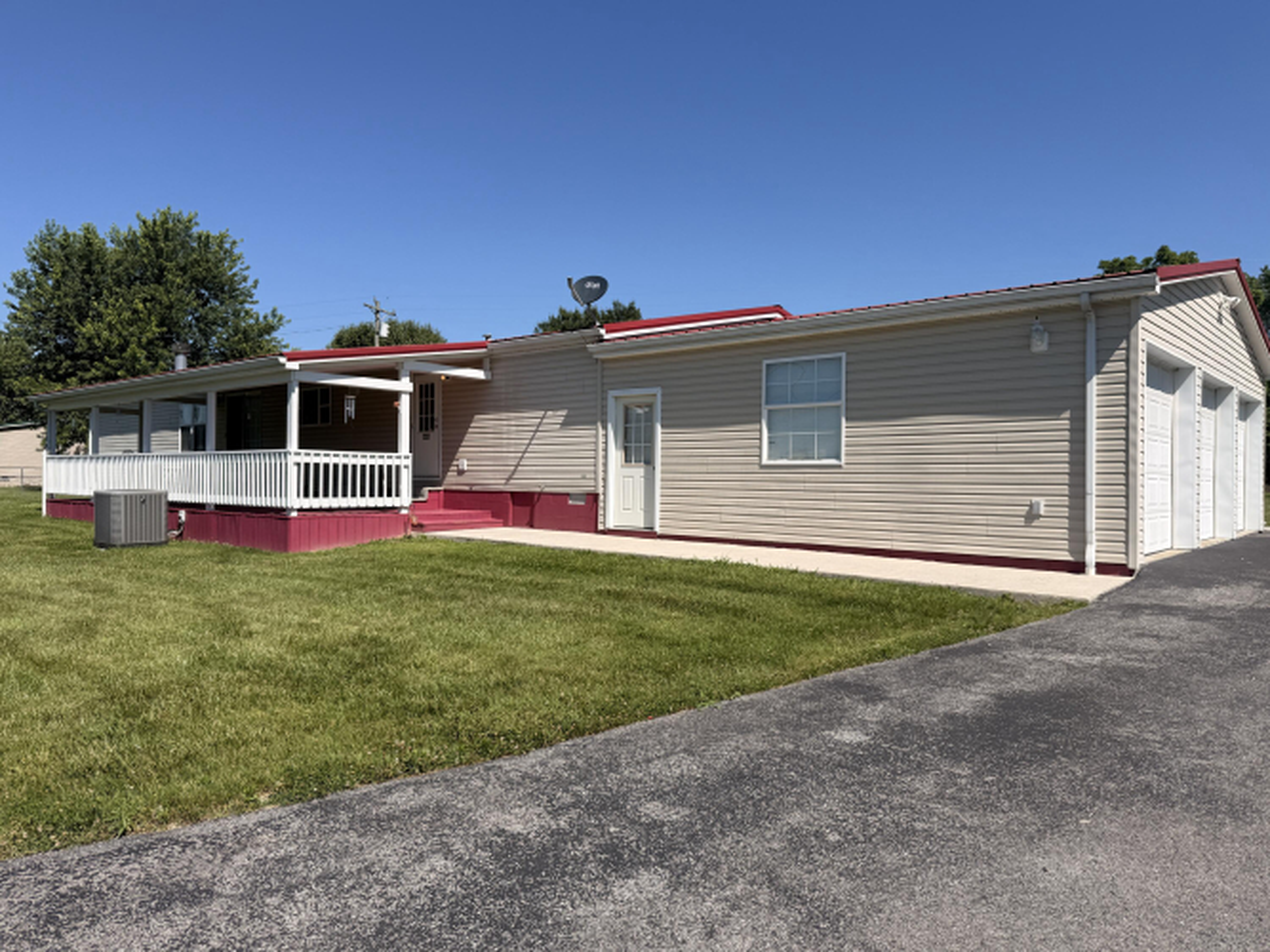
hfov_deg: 71.6
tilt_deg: +1.6
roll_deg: -1.0
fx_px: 880
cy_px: 476
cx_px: 635
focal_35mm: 24
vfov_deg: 56.8
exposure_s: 1/6173
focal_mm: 6.76
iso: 80
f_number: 1.78
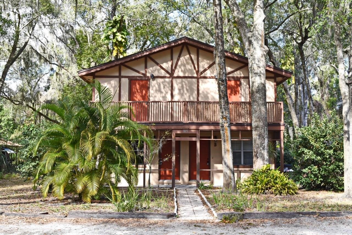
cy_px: 118
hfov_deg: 46.4
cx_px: 176
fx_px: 411
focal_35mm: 42
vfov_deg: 31.9
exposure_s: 1/250
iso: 360
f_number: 8
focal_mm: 28
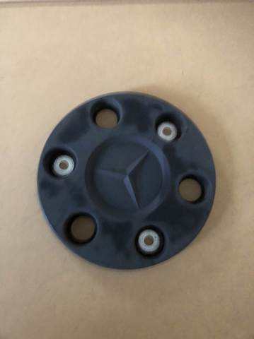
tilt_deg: -79.9
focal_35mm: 28
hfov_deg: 49.7
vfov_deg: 63.5
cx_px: 127
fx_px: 274
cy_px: 170
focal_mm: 4
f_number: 1.8
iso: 160
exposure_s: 1/4
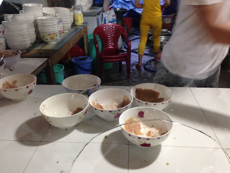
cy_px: 86
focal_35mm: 33
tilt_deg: -24.5
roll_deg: +2.3
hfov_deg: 55.4
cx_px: 115
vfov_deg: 42.9
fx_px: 219
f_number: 2.4
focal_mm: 4.12
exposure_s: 1/20
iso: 320
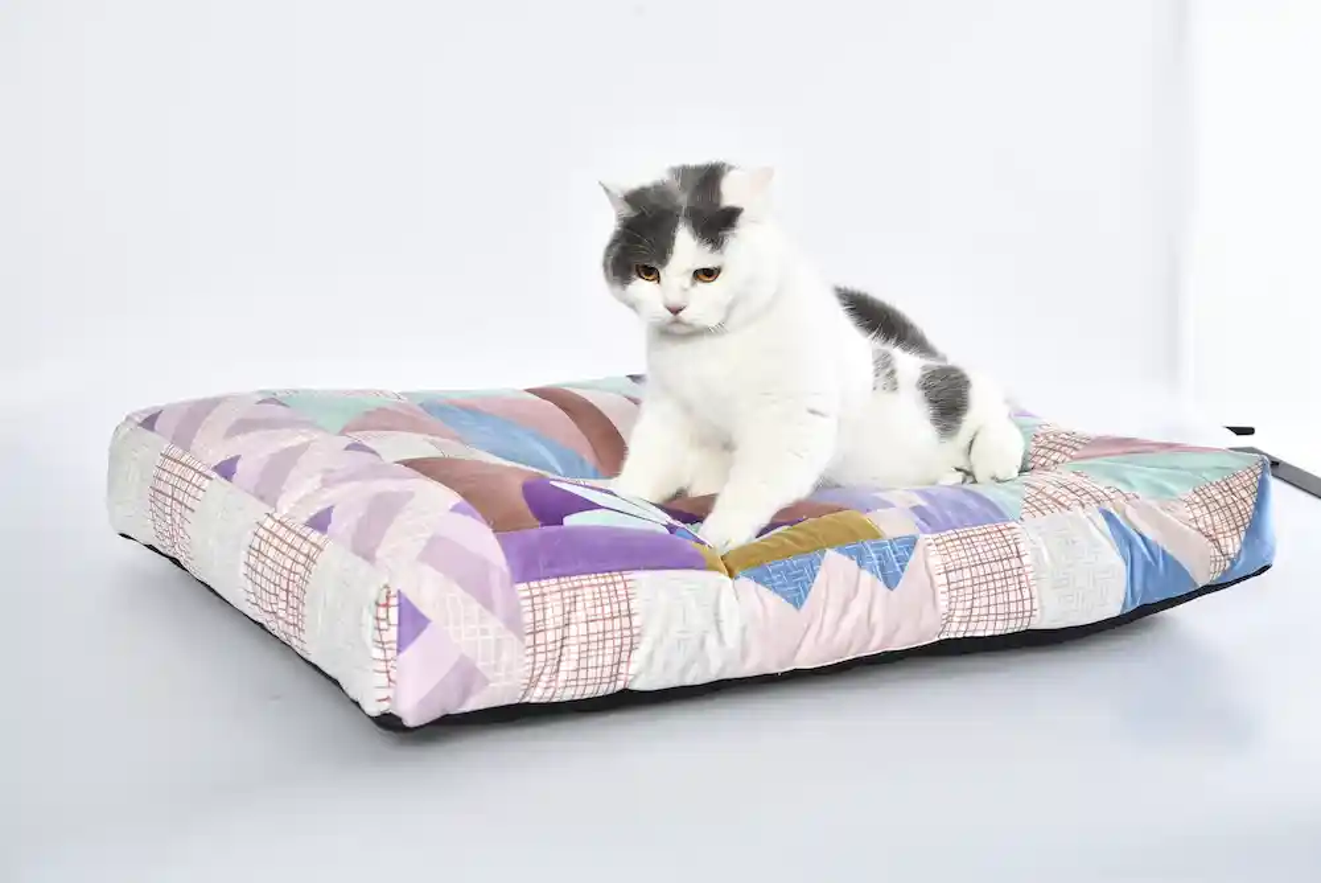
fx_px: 2019
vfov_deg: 24.7
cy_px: 442
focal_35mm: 55
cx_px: 660
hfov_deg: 36.2
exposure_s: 1/125
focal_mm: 55
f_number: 10
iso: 320
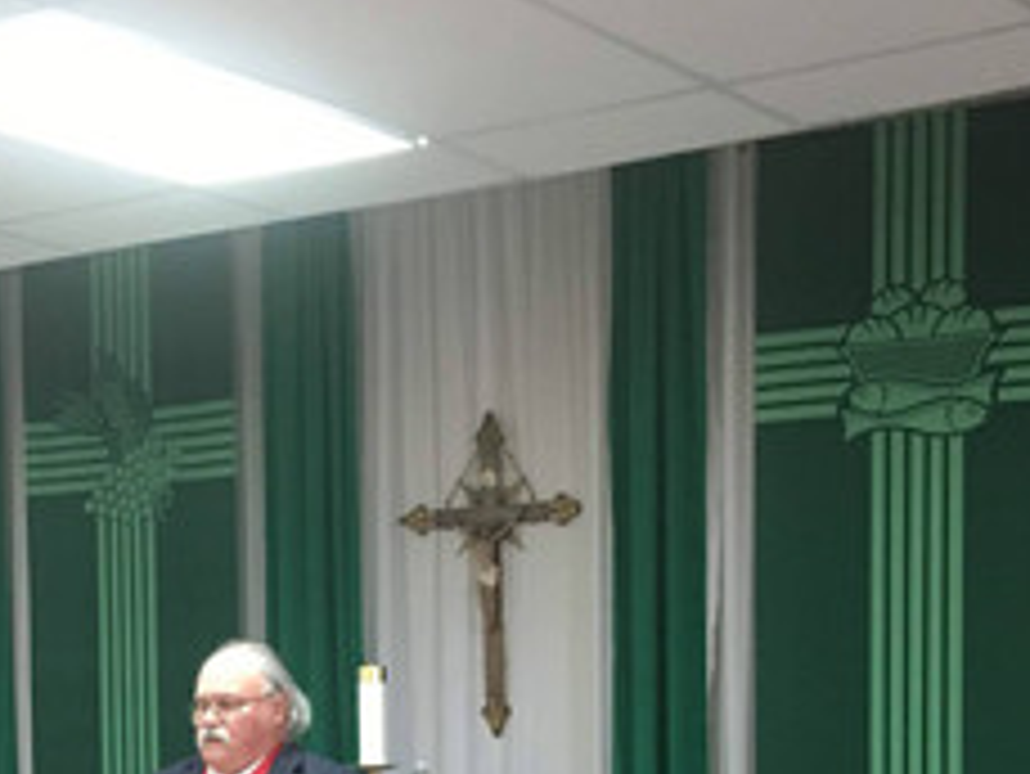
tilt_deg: -1.8
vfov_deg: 17.6
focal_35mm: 81
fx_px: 2411
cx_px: 153
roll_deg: +1.5
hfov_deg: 23.6
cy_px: 850
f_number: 2.2
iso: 64
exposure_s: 1/15
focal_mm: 4.15
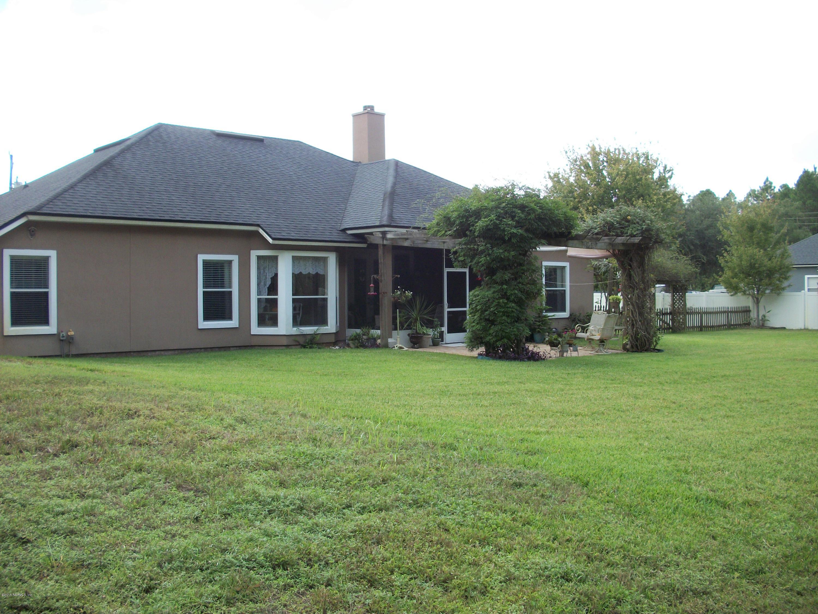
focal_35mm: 35
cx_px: 409
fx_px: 827
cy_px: 307
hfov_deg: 52.6
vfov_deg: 40.7
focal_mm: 6.3
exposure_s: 1/400
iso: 80
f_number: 3.1
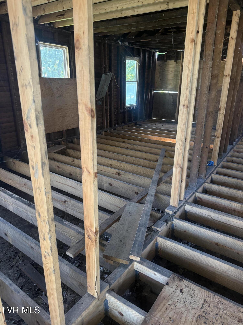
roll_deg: -0.8
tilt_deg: -19.1
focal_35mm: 24
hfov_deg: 56.8
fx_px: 225
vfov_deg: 71.6
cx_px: 122
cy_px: 162
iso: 200
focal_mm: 6.76
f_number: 1.78
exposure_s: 1/74
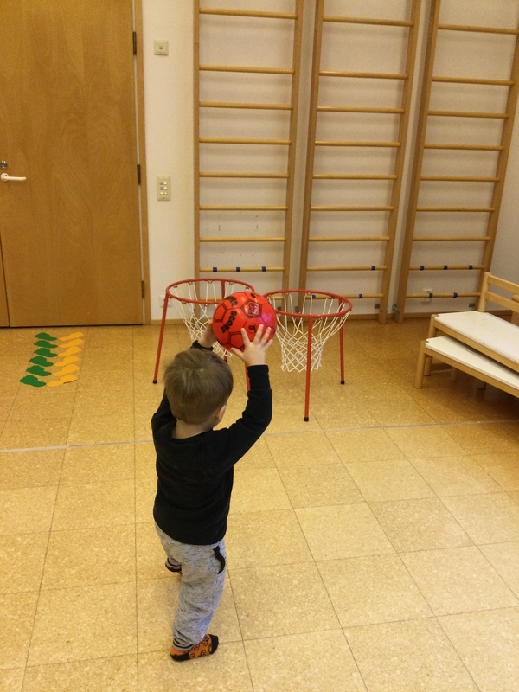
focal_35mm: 31
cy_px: 346
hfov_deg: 45.4
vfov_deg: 58.4
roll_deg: -3.4
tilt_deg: -20.1
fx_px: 620
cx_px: 260
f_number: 2.4
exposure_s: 1/33
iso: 50
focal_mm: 3.3
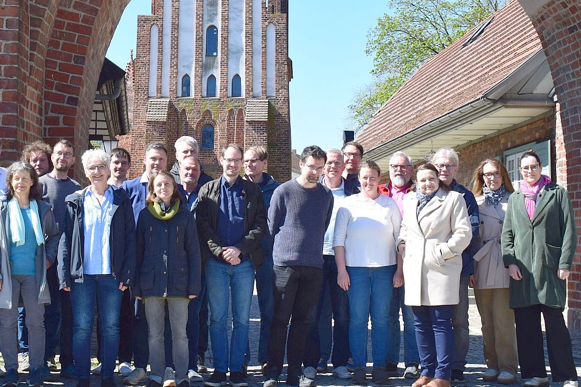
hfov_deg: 30.5
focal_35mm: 66
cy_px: 149
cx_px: 242
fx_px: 1065
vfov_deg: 20.6
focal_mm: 30
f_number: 11
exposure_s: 1/400
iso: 400
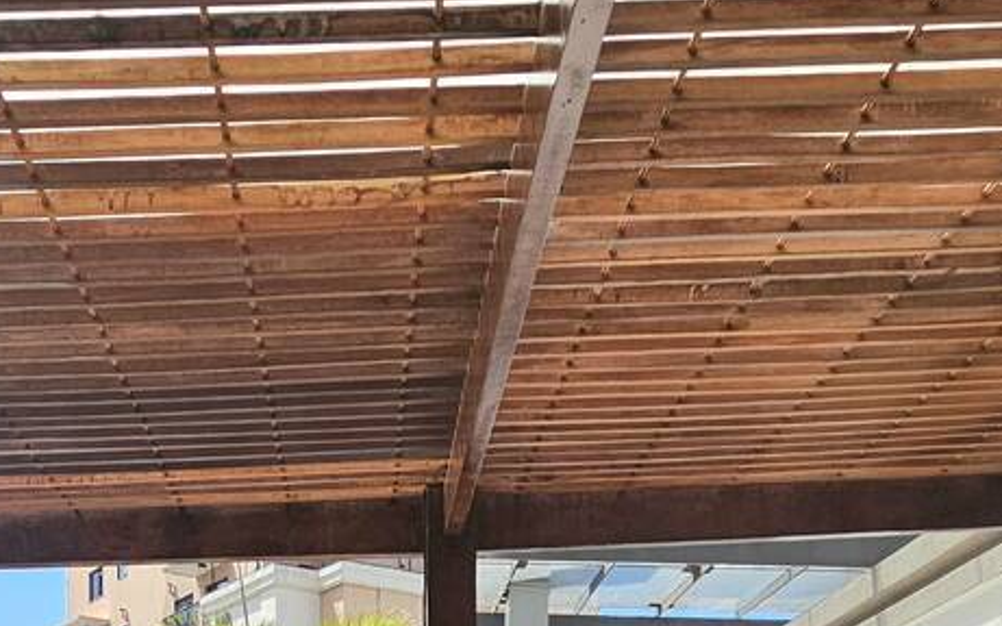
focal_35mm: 43
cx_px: 391
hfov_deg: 45.9
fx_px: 1174
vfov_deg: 22.9
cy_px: 989
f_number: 2.2
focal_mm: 2.2
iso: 50
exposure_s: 1/2500
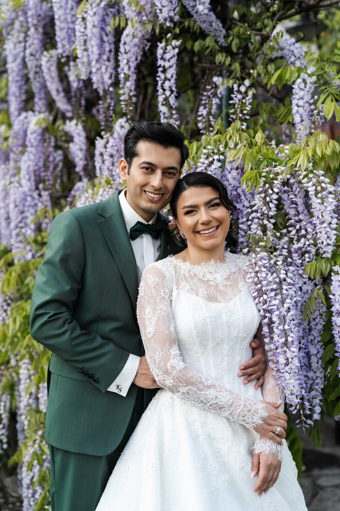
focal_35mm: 48
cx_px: 170
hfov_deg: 28.1
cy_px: 256
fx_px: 680
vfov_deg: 41.1
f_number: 2.2
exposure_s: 1/1000
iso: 160
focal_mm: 48
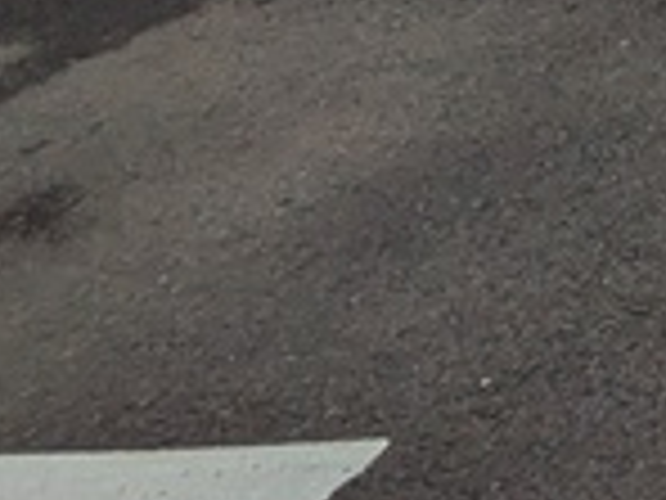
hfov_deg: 11.1
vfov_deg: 12.7
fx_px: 1751
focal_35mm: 91
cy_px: -680
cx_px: 2061
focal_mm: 1.83
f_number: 2.2
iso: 49
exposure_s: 1/1631
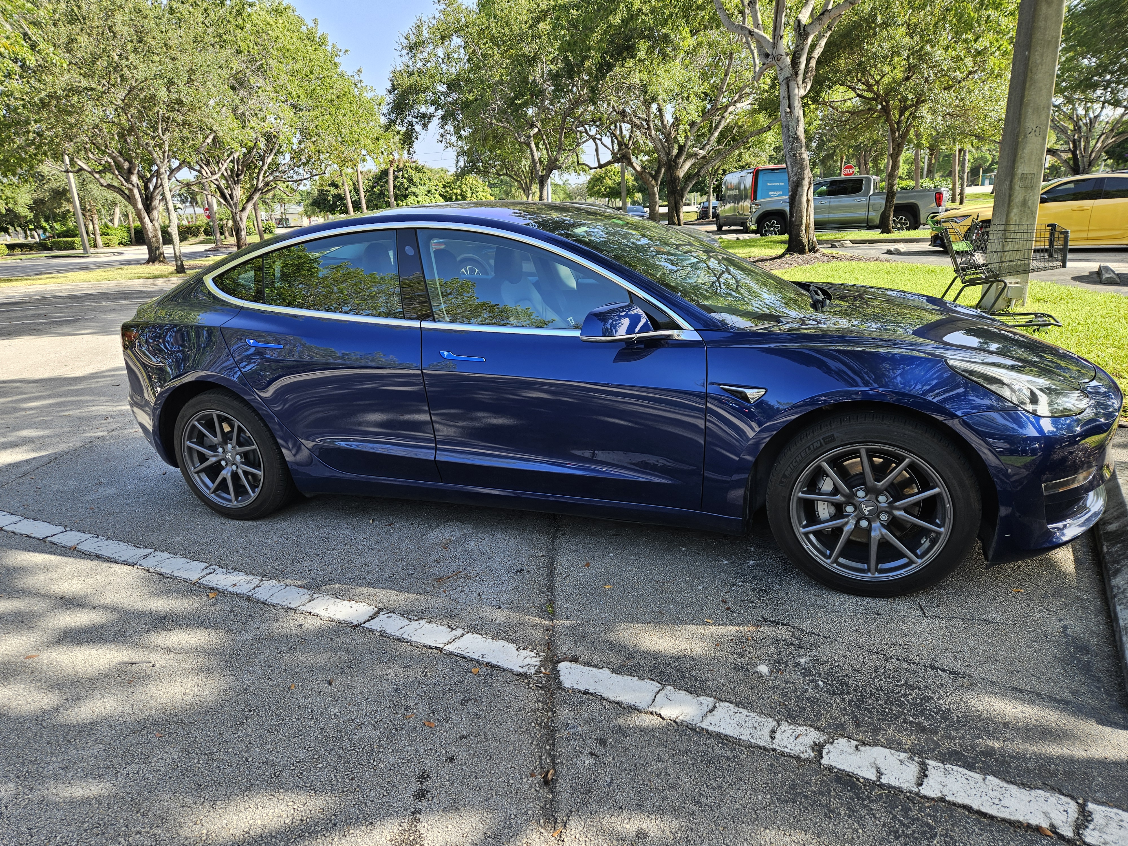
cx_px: 564
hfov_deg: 73.9
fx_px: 749
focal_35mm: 23
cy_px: 423
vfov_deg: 58.9
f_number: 1.8
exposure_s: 1/244
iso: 25
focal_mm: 5.4
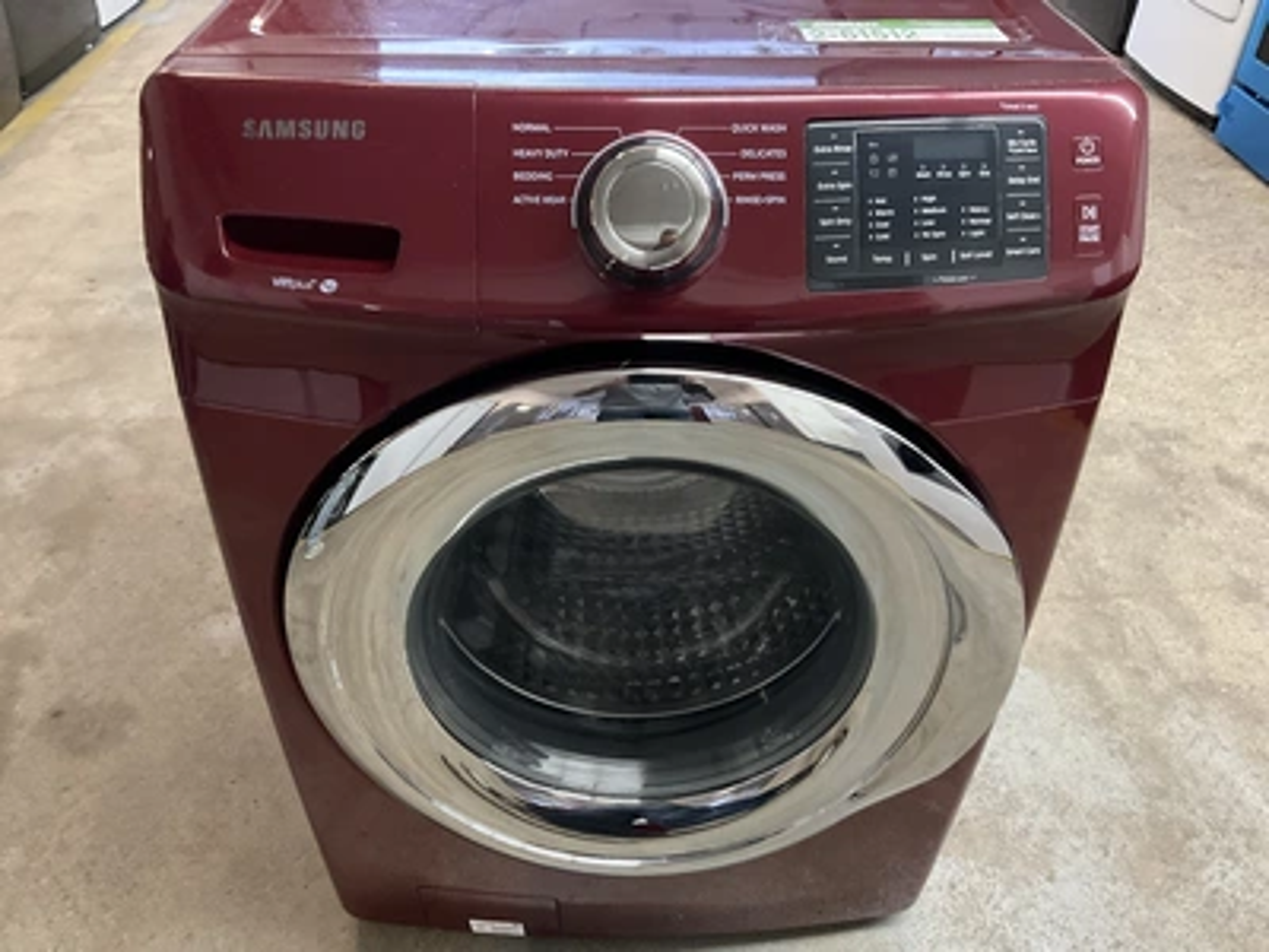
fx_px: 1063
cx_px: 634
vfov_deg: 48.2
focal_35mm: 29
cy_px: 476
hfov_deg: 61.7
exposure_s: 1/30
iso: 400
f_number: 1.8
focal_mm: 3
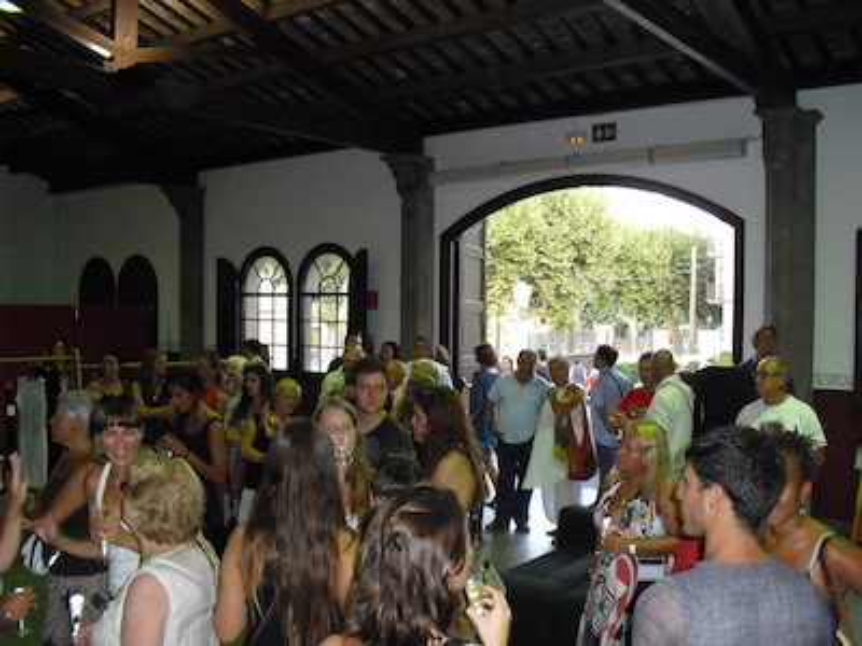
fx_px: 896
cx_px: 431
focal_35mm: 36
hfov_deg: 51.4
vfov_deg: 39.7
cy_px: 323
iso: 400
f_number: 3.1
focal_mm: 6.3
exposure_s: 1/60
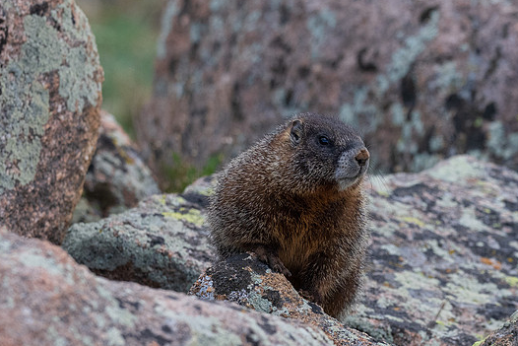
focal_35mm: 791
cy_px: 279
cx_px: 332
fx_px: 11384
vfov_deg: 1.7
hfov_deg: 2.6
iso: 1000
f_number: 6.3
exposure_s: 1/640
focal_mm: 330
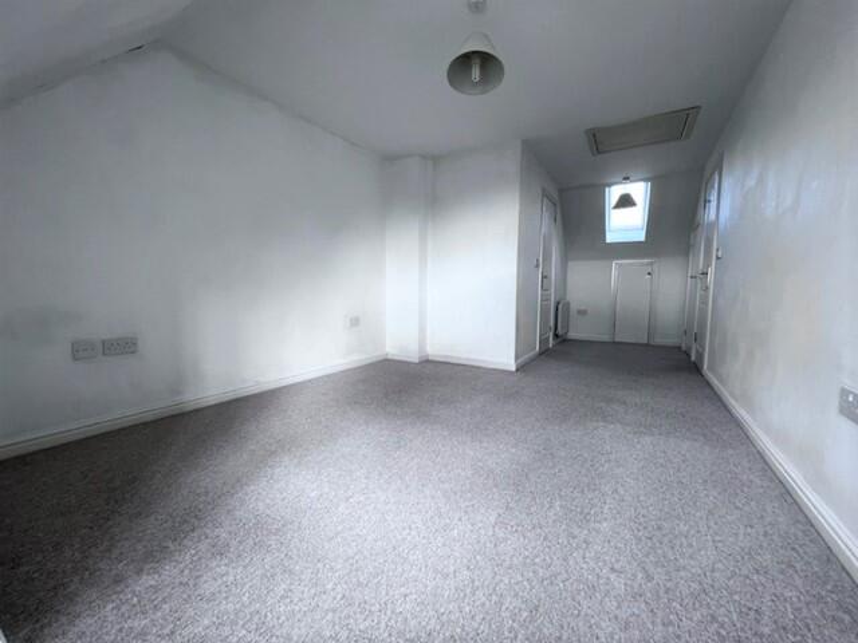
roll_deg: -0.4
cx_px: 429
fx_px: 322
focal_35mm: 13
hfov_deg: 106.2
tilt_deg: -5.1
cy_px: 322
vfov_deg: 89.9
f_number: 1.8
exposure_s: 1/99
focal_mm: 1.57
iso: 40
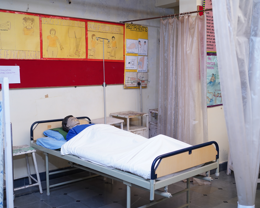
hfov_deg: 45.7
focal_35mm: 40
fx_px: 308
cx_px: 118
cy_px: 105
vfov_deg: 37.3
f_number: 3.5
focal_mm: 35
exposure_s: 1/125
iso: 1000
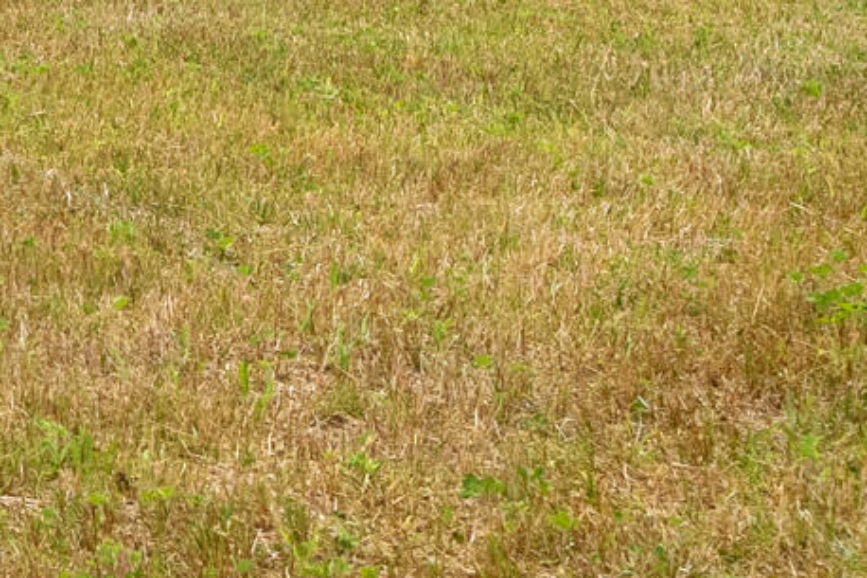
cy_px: -788
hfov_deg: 9.0
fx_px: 4261
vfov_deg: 7.3
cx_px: -1891
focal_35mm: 177
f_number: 8
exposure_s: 1/250
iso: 250
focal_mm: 27
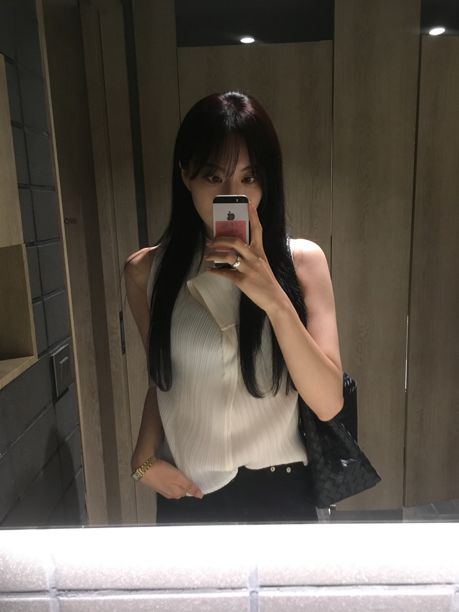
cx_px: 230
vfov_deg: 61.7
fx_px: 513
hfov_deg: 48.2
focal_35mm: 29
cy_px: 306
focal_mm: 4.15
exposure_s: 1/24
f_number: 2.2
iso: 200
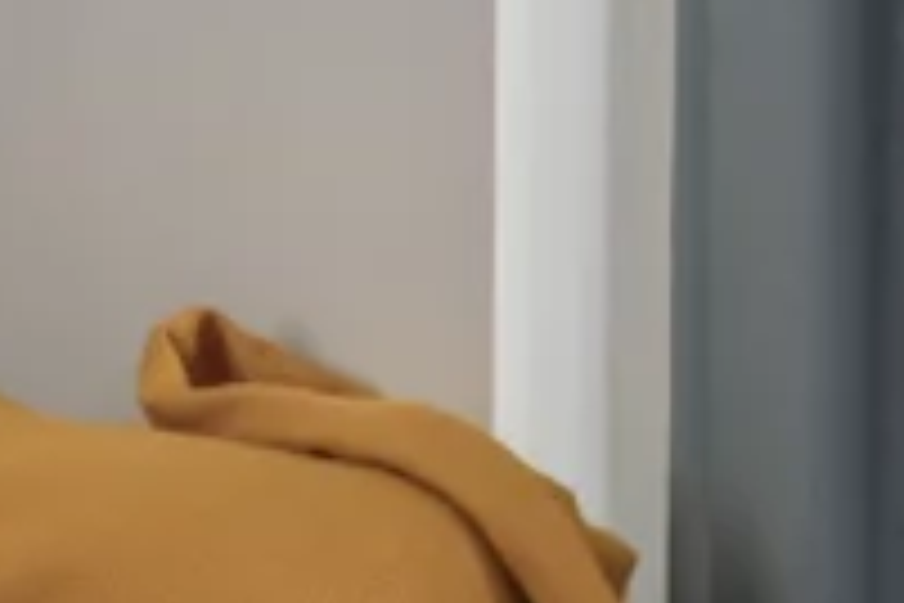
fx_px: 5750
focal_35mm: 229
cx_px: -634
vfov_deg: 5.9
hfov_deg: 8.7
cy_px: 848
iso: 250
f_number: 3.6
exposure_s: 1/160
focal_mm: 30.2
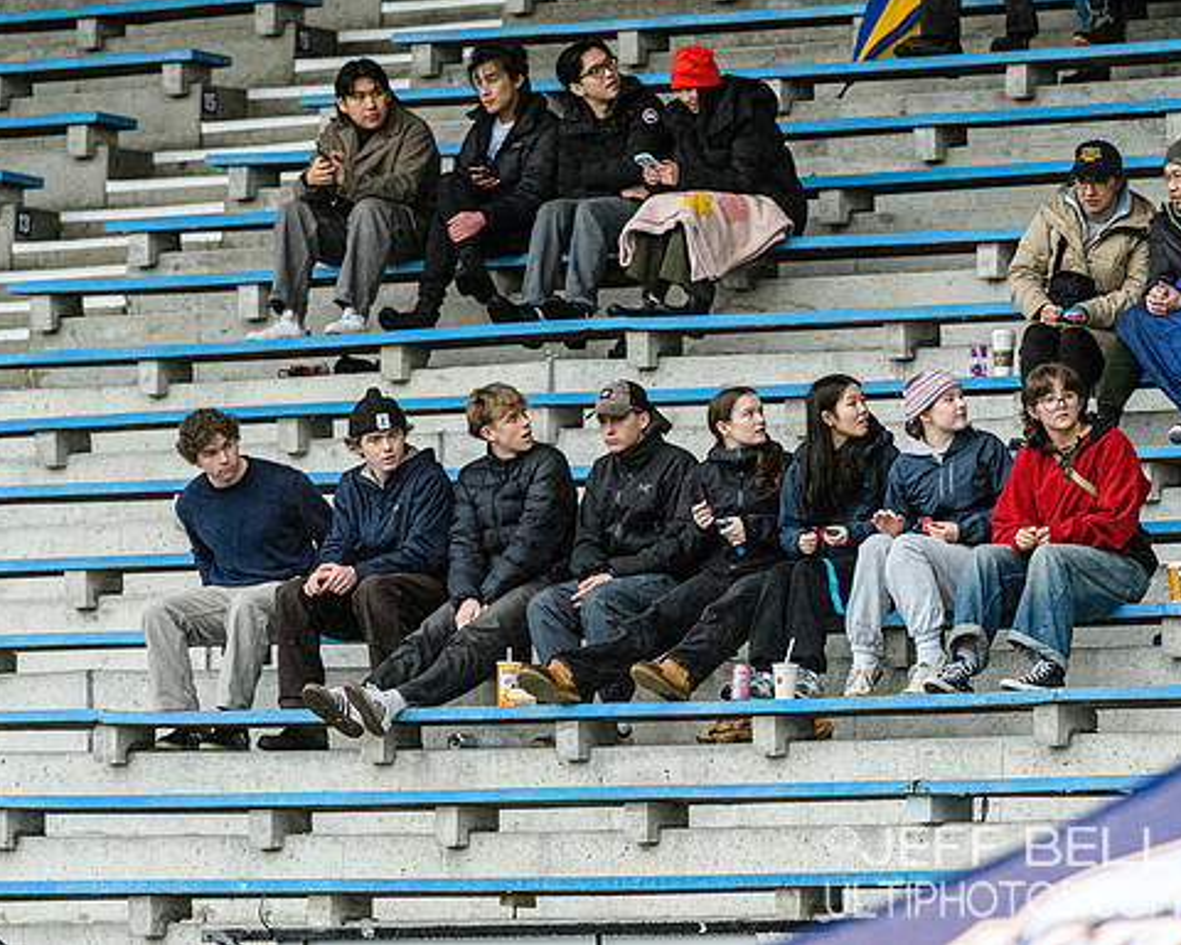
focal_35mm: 340
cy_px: 471
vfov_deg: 4.6
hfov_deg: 5.7
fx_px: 11884
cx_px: 662
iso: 5000
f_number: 3.2
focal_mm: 200
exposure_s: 1/1250
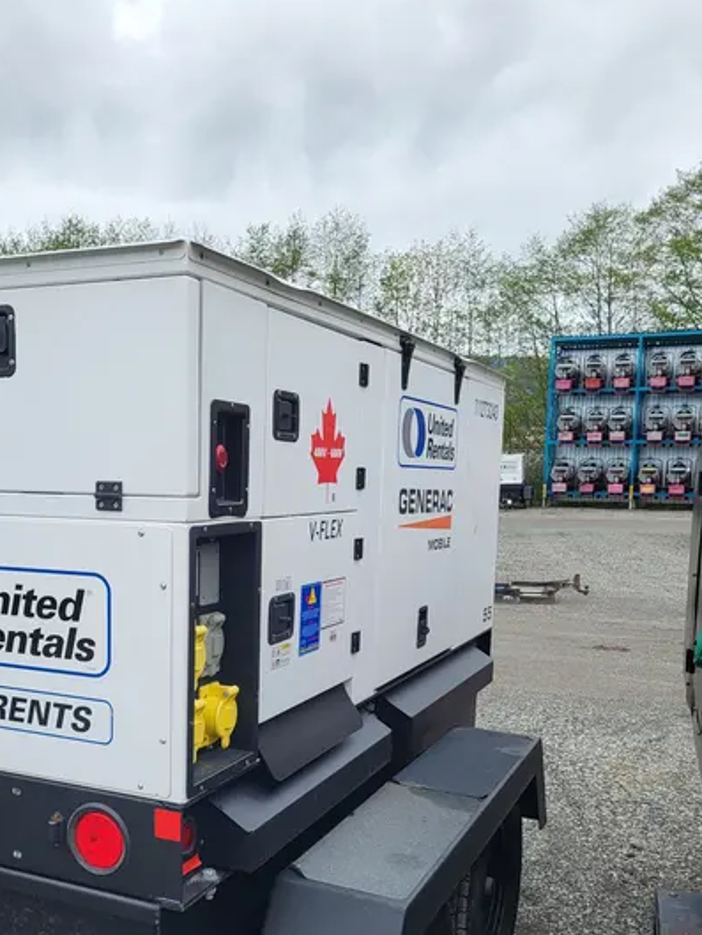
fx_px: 973
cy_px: 600
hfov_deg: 39.2
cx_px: 228
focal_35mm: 36
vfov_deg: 50.7
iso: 40
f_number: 1.8
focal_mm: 5.4
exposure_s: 1/1300
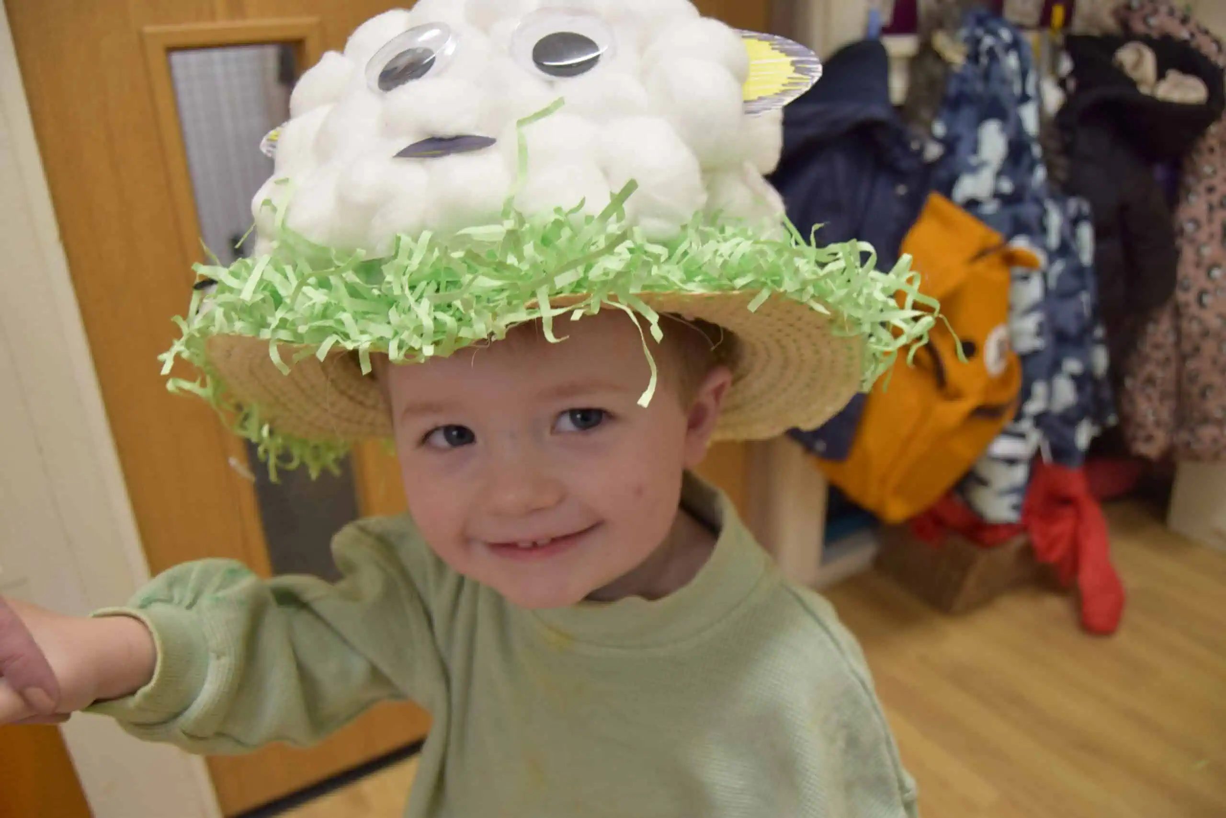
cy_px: 409
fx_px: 919
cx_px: 613
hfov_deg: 67.4
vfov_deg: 47.9
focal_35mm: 27
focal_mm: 18
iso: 400
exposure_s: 1/60
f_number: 4
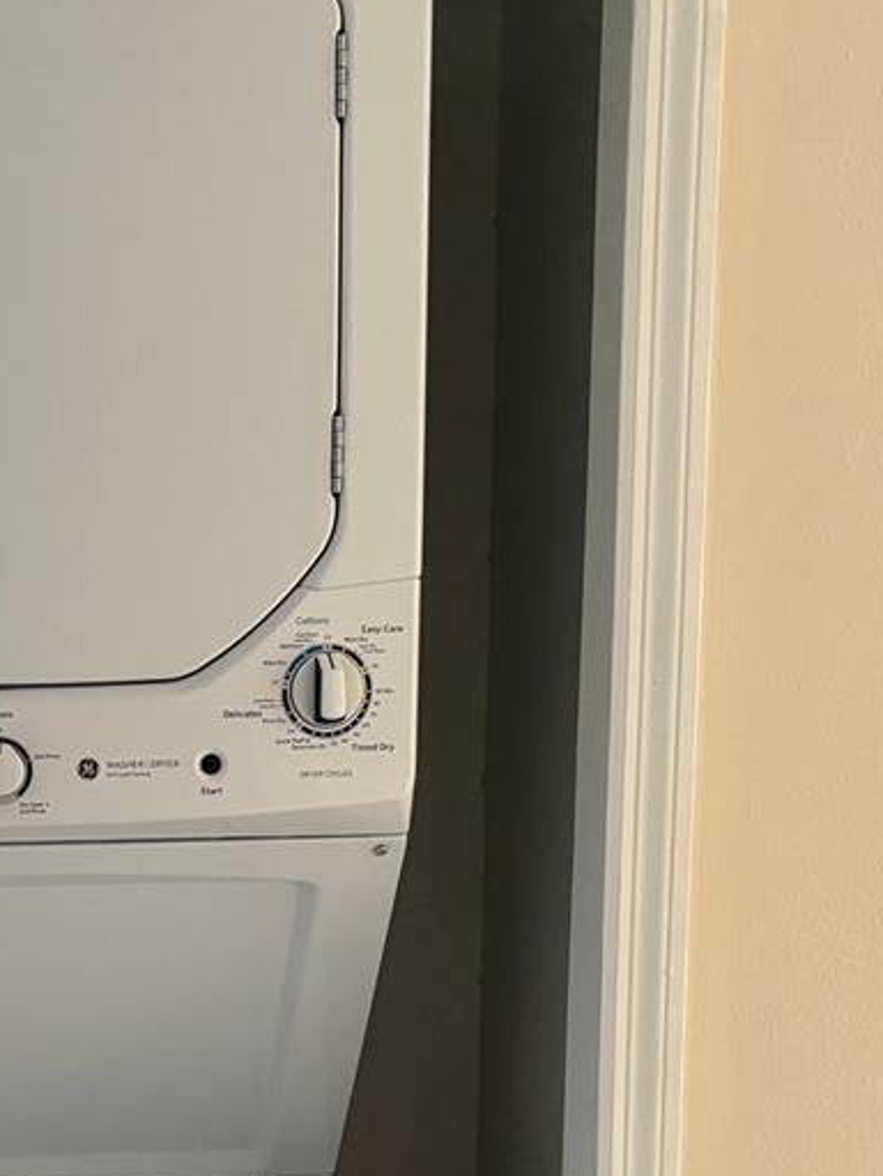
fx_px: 2072
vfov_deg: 30.6
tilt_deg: -10.4
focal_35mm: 61
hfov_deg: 23.5
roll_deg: +0.4
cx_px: 124
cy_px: 1003
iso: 250
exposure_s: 1/60
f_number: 1.6
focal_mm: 5.96
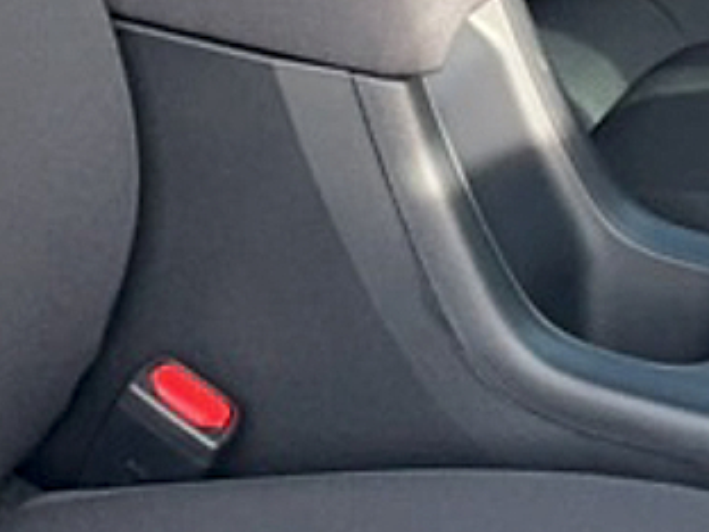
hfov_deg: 12.8
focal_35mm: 154
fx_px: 3154
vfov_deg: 9.5
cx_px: 168
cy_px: -166
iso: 16
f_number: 1.8
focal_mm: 3
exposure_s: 1/107
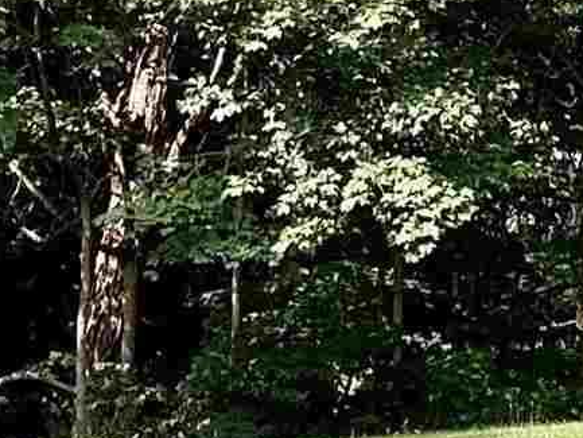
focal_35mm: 220
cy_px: 46
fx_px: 3706
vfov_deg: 6.7
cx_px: 878
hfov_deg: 8.8
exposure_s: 1/165
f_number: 2.4
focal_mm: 3.3
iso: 25
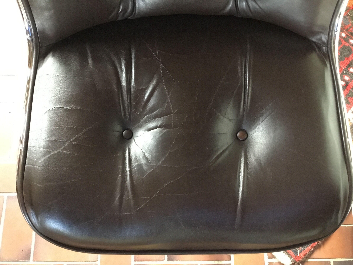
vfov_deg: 45.4
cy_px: 132
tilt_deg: -75.2
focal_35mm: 31
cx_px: 176
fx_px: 316
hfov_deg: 58.4
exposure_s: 1/17
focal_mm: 3.3
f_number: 2.4
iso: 250
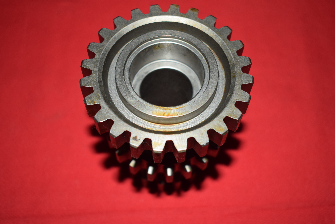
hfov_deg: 41.1
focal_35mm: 48
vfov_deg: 28.1
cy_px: 112
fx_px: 447
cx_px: 168
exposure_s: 1/200
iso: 400
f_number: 5
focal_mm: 32
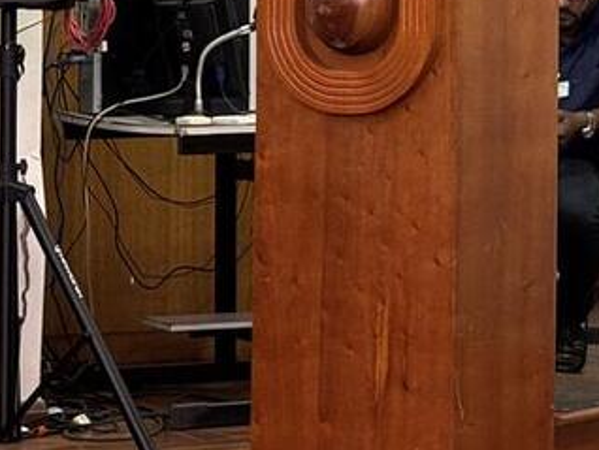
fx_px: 3394
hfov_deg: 9.7
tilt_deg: -0.4
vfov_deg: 7.5
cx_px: 961
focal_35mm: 196
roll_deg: -0.4
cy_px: -55
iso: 100
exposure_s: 1/40
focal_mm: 5.96
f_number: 1.6
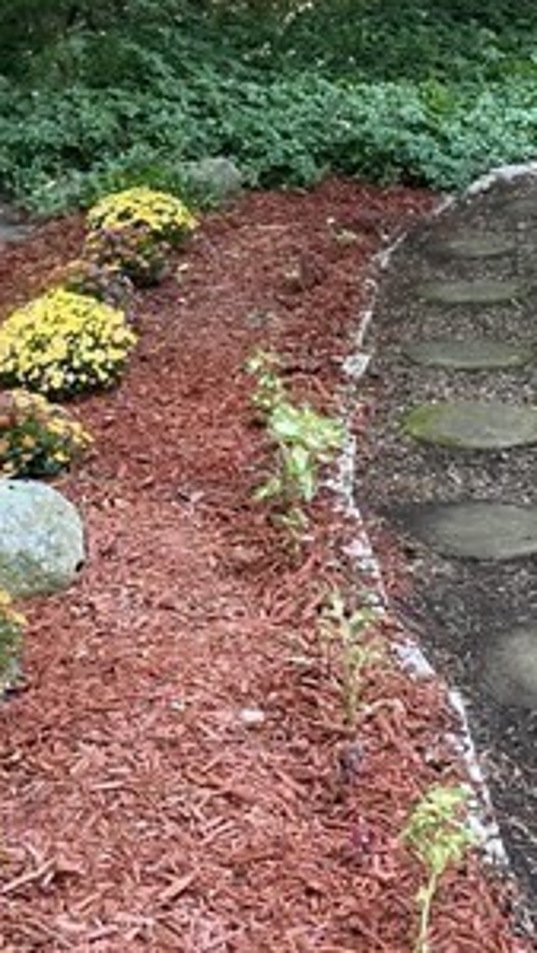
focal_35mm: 78
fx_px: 1972
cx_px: 232
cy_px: 302
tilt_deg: -9.7
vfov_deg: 27.0
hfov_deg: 15.5
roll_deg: +3.6
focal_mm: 3.99
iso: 80
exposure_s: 1/121
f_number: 1.8
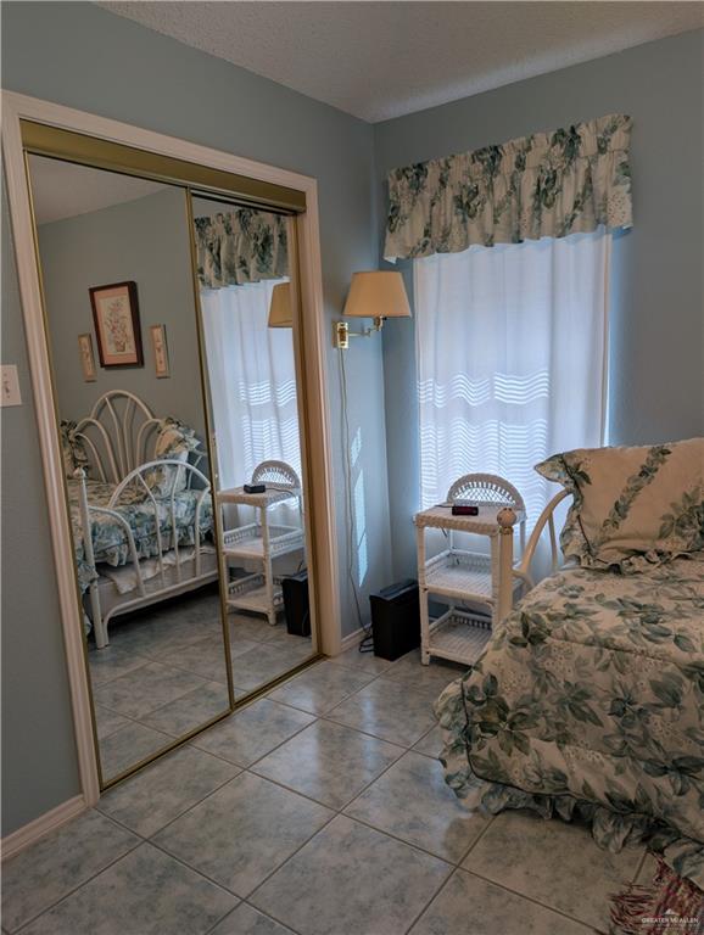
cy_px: 468
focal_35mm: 24
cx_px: 352
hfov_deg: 56.9
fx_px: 649
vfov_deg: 71.5
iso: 28
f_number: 1.68
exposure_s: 1/40
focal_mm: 6.9
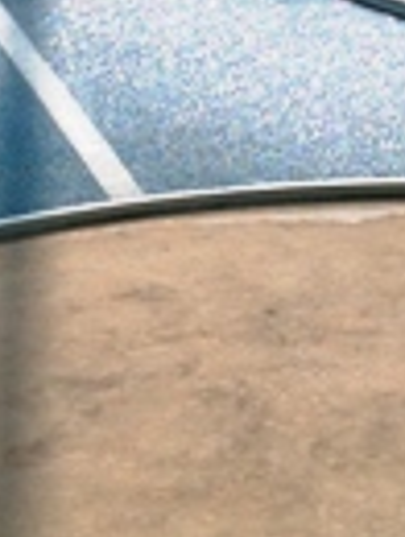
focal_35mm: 215
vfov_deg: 9.1
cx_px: 422
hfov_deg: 6.9
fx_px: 3343
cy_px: -45
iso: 50
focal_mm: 4.28
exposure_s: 1/2045
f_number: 2.4
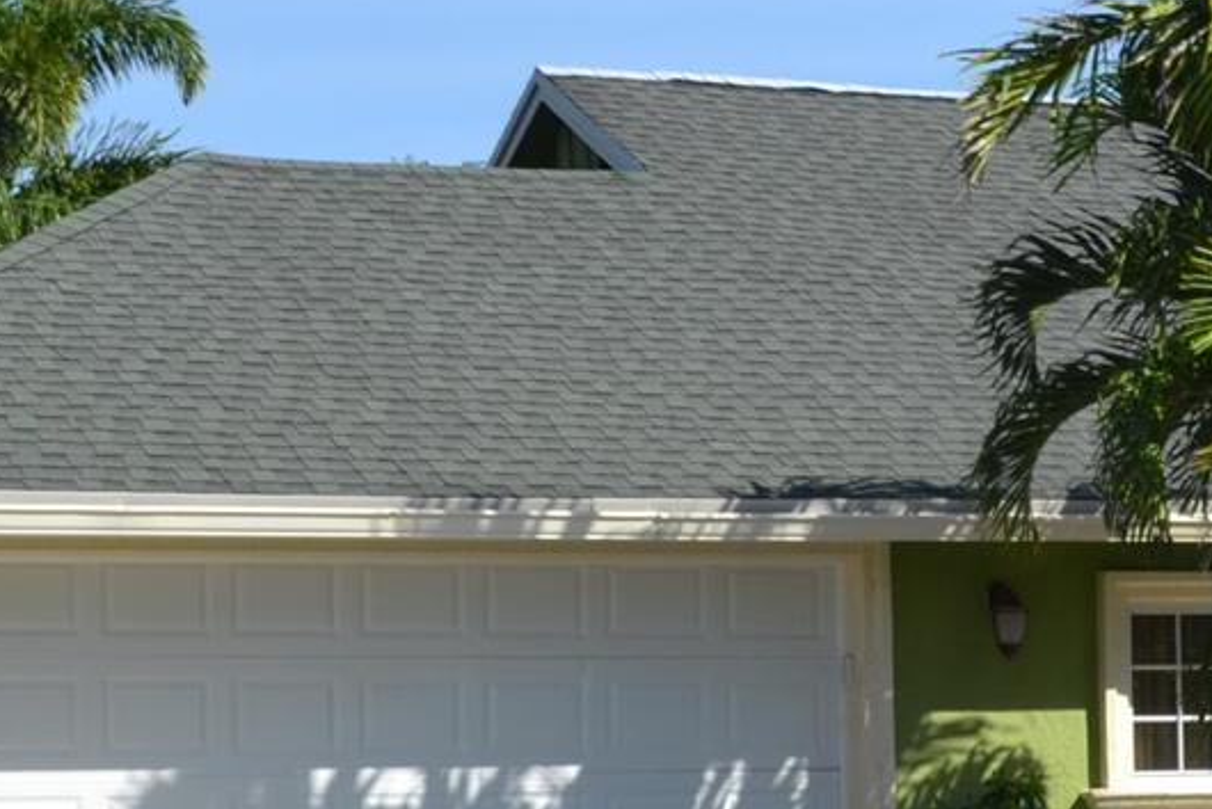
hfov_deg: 14.6
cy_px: 579
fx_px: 4682
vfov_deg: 9.9
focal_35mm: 139
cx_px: 1121
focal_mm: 24
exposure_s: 1/250
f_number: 8
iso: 100
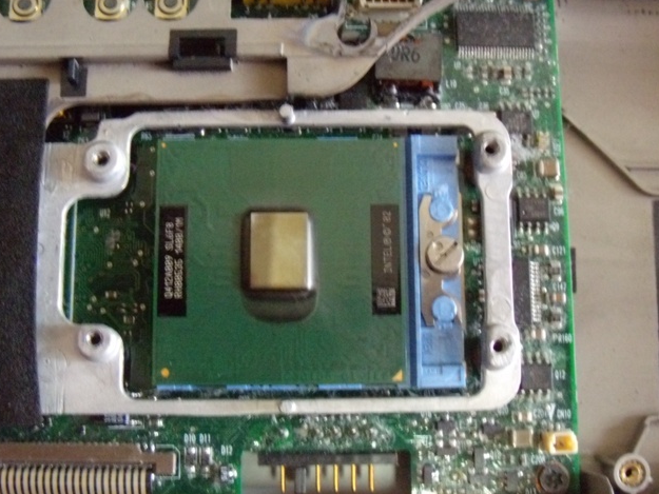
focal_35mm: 43
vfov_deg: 33.6
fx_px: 819
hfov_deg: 43.8
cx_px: 332
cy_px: 242
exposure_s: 1/8
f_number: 3.7
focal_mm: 7.5
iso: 800
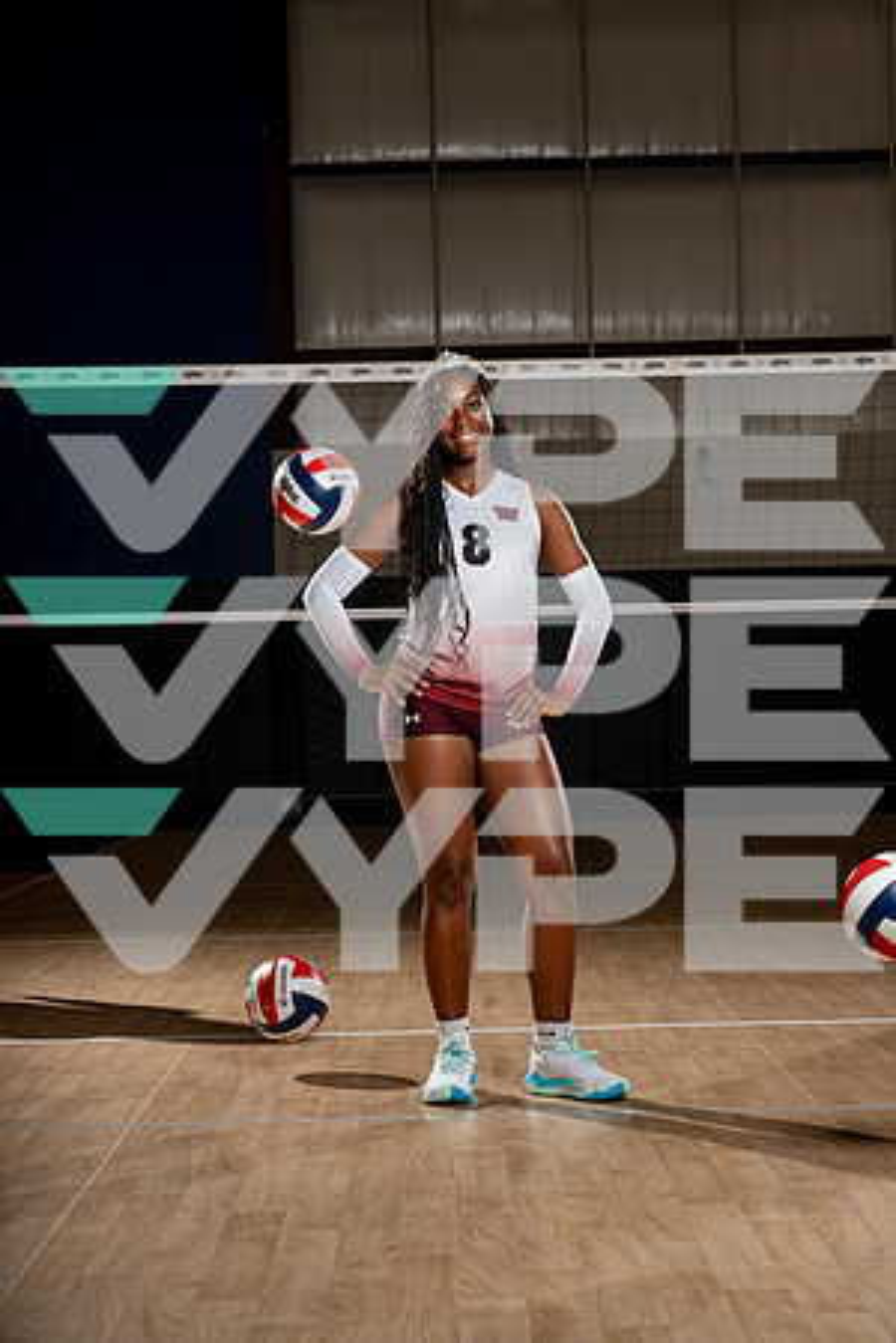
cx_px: 448
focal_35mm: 70
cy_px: 672
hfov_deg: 19.5
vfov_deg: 28.8
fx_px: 2613
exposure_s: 1/250
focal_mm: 70
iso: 100
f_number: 8
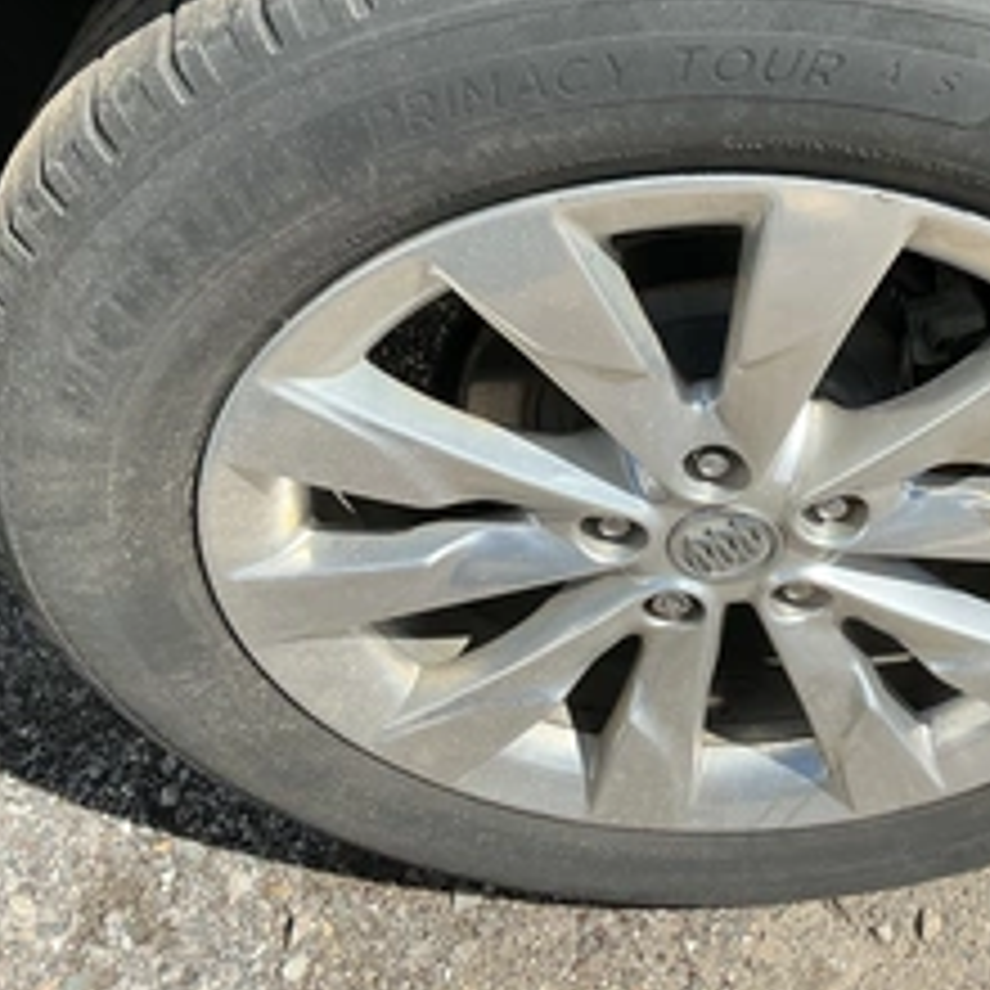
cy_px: 338
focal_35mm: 45
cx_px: 774
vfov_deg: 37.2
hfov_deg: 36.4
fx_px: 1456
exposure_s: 1/1098
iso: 25
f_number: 1.8
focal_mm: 3
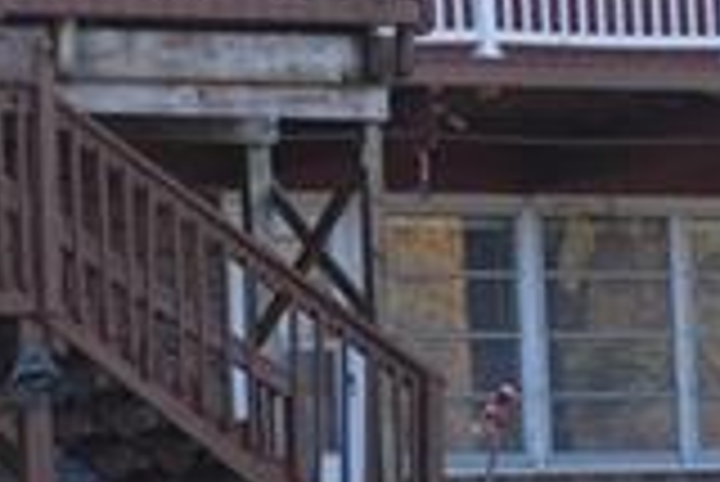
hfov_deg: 7.8
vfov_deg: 5.3
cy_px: 419
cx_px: -126
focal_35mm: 262
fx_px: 5245
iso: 320
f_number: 5
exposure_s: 1/210
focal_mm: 27
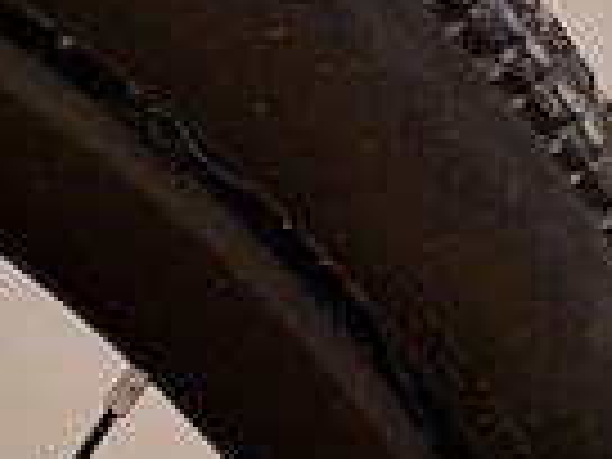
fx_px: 3059
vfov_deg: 7.9
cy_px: 1166
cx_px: 135
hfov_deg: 11.4
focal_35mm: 173
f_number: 1.8
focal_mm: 5.4
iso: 125
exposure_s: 1/53
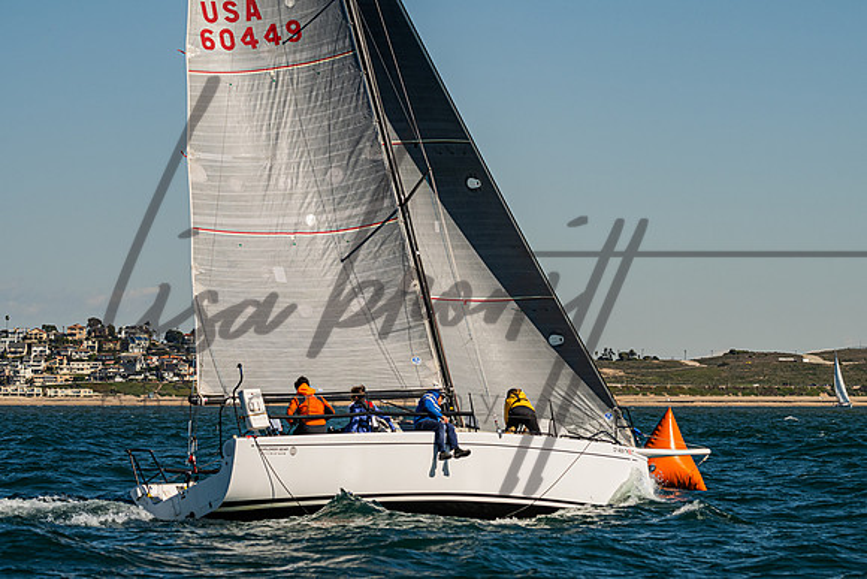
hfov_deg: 12.0
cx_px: 543
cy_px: 370
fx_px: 4108
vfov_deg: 8.1
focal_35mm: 171
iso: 400
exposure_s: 1/2000
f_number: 9
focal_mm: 130
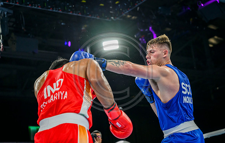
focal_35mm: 74
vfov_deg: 17.8
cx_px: 117
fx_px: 454
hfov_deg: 27.8
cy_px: 65
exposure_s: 1/1600
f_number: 3.5
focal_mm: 70
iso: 2500
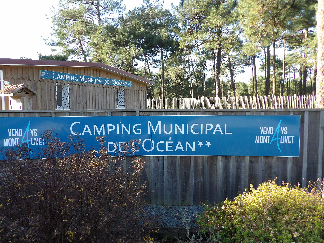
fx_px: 225
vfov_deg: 56.8
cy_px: 122
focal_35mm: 24
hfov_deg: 71.6
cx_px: 162
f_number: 3.2
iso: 100
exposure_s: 1/152
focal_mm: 4.3
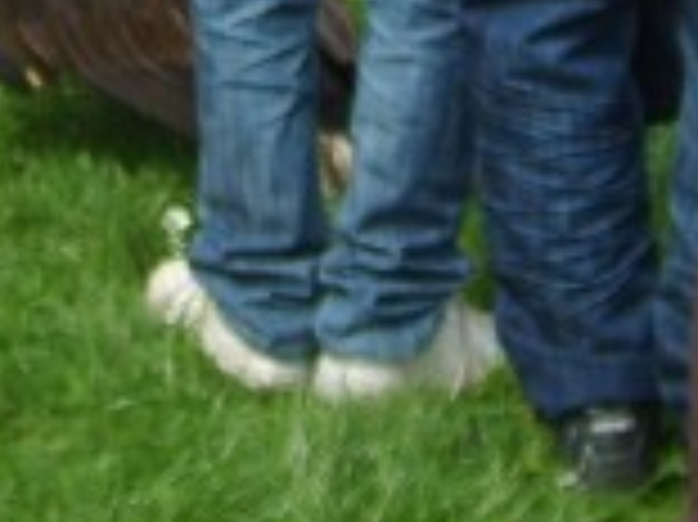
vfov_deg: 7.9
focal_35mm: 181
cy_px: -436
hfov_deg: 10.9
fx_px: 3647
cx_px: 90
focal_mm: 5.8
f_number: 2.8
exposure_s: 1/750
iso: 50
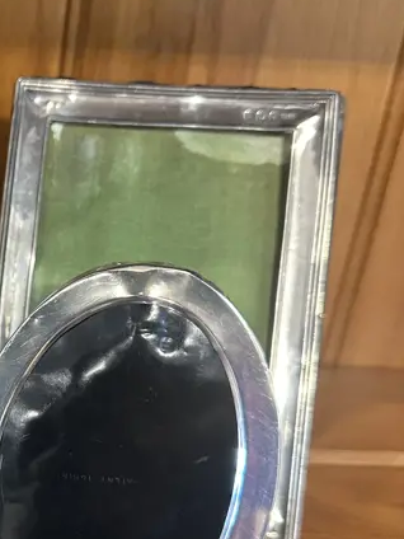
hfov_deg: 23.1
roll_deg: -3.9
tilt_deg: -27.2
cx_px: -81
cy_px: 352
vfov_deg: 33.0
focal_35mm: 58
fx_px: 903
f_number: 1.78
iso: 500
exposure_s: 1/50
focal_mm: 6.86
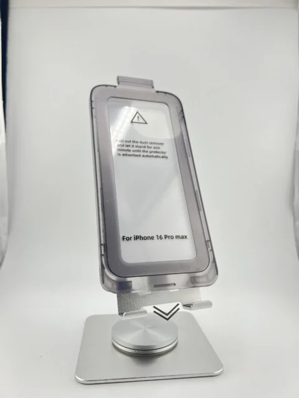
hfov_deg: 53.1
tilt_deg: -3.3
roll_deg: -0.7
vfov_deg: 67.3
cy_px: 199
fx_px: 299
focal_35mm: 26
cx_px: 150
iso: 50
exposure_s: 1/666
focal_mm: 5.7
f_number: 1.5
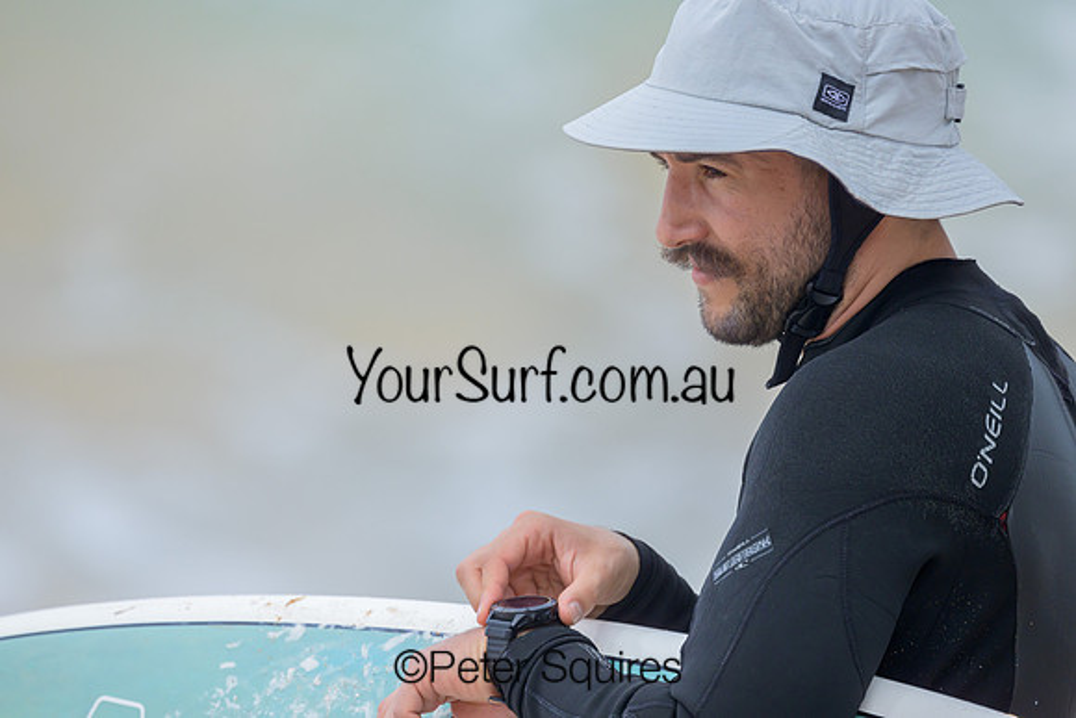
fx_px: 23916
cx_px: 538
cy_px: 359
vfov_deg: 1.7
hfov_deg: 2.6
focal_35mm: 800
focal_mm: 800
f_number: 6.3
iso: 1000
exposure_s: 1/2000
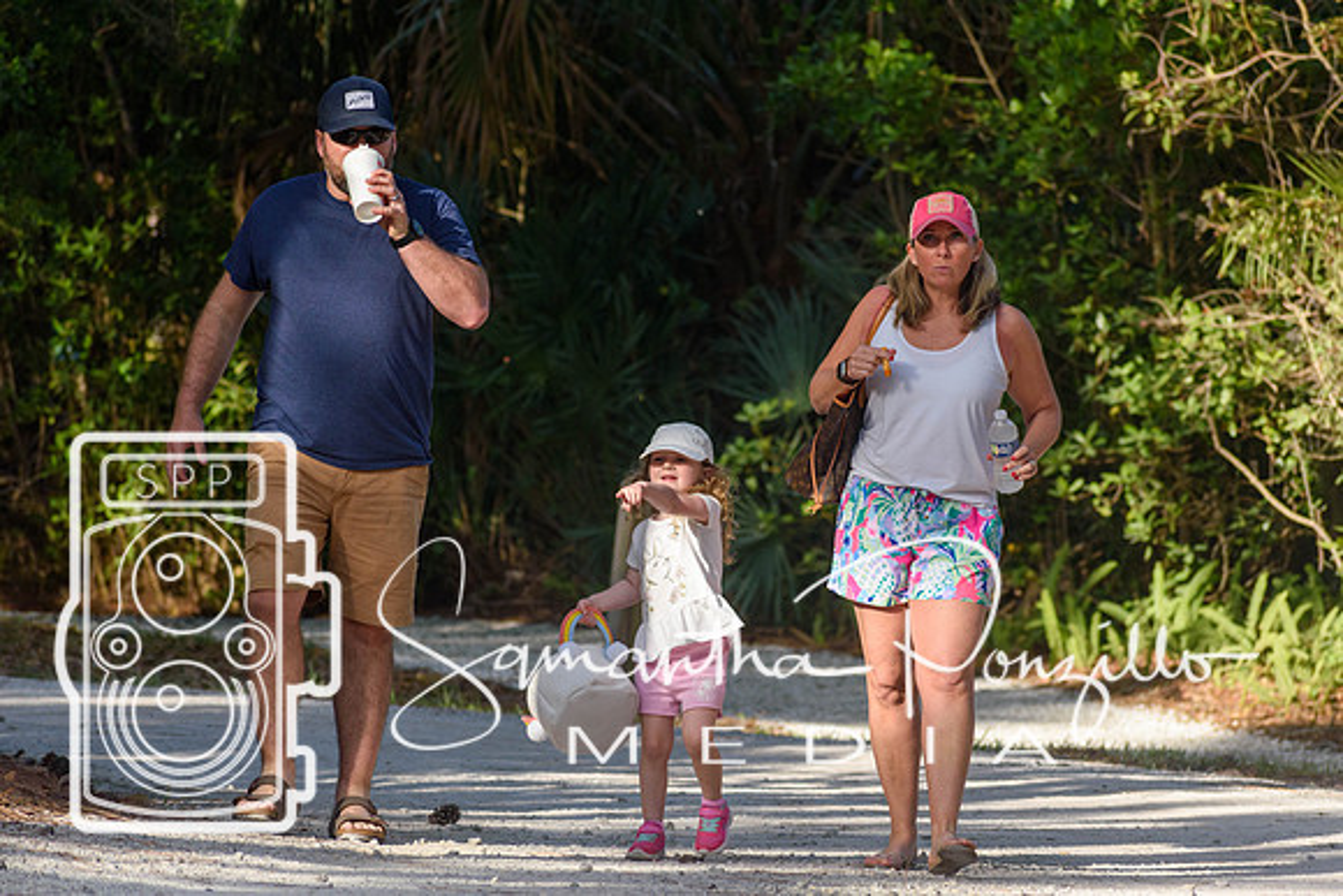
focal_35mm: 270
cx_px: 672
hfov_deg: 7.6
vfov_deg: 5.1
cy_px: 448
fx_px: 10074
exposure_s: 1/1600
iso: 400
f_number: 5.3
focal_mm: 180
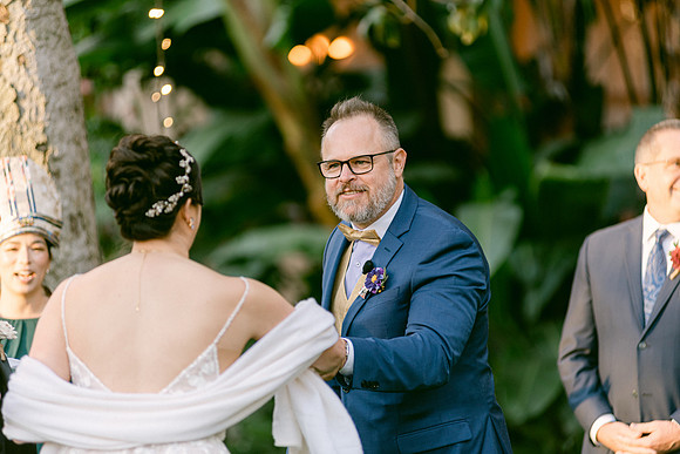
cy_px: 227
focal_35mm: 204
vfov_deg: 6.7
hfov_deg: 10.1
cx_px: 340
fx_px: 3848
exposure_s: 1/125
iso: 320
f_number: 2.8
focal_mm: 200
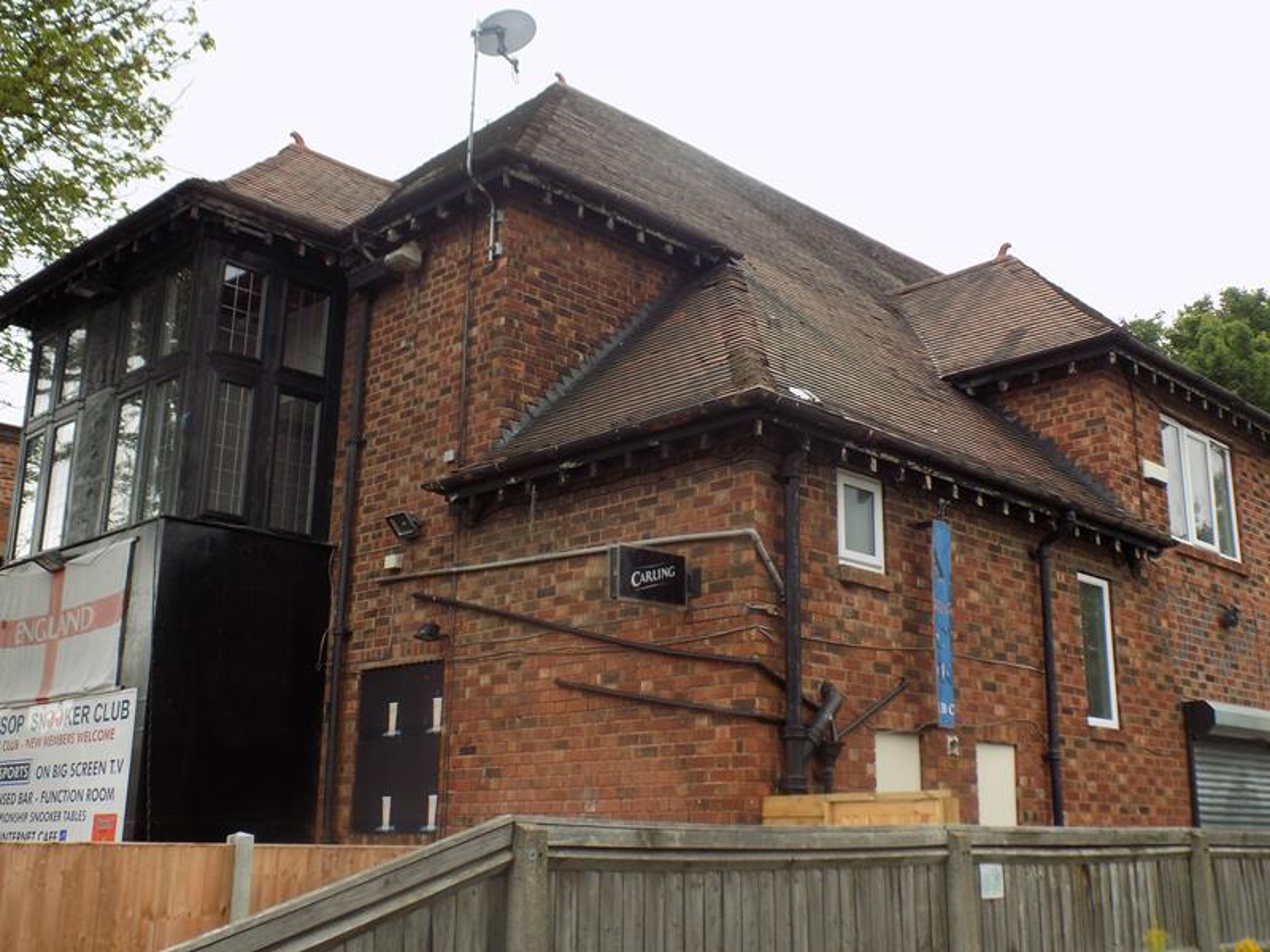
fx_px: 1357
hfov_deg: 50.1
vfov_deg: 38.7
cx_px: 635
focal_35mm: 37
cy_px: 476
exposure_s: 1/100
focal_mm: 6.6
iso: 80
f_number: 3.5
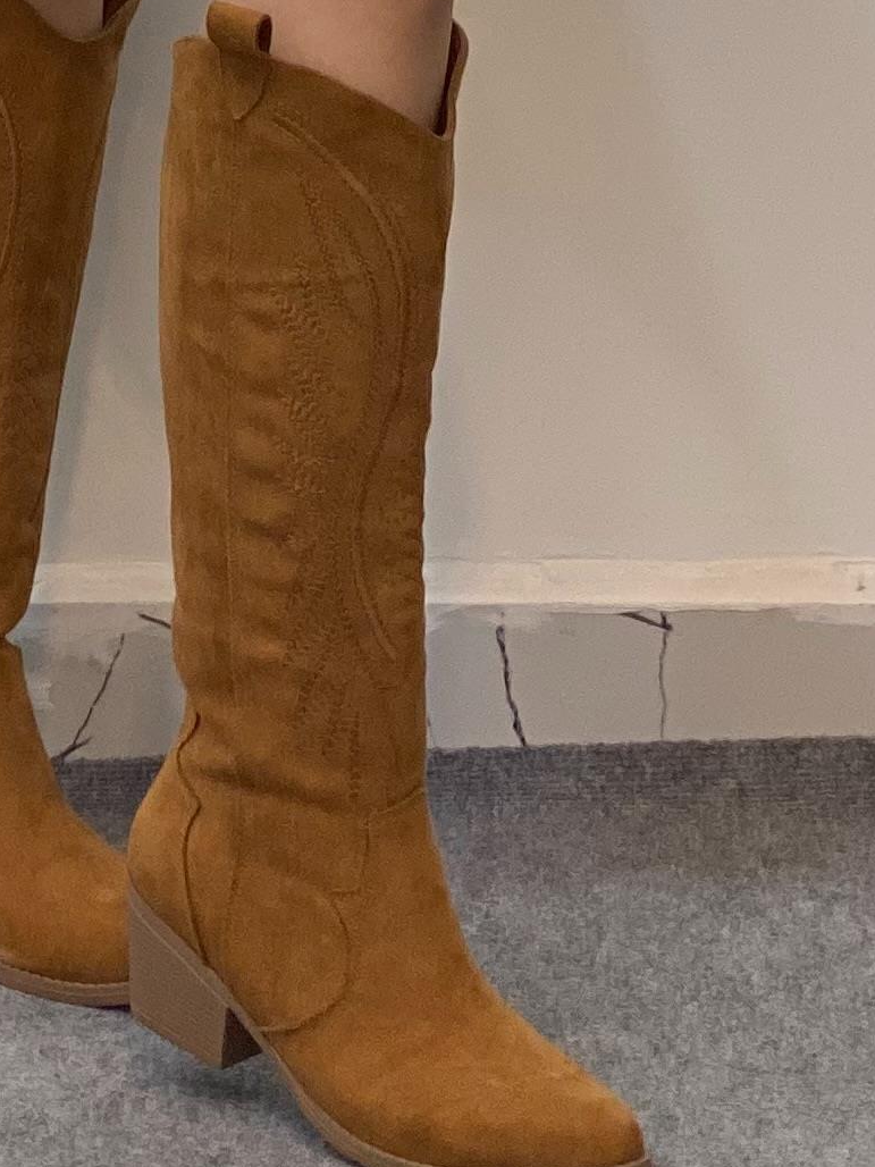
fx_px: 6875
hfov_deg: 7.3
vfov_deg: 9.3
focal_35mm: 204
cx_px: -12
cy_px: -872
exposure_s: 1/100
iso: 80
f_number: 2
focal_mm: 6
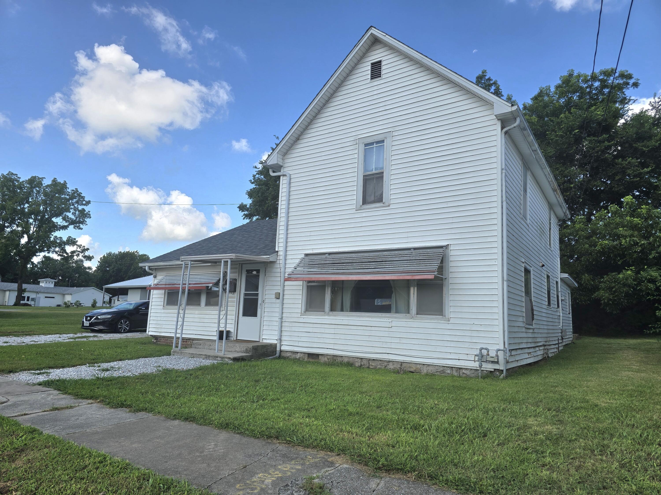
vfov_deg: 58.9
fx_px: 439
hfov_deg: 73.9
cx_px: 330
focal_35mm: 23
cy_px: 248
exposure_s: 1/588
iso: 12
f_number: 1.7
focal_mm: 6.3
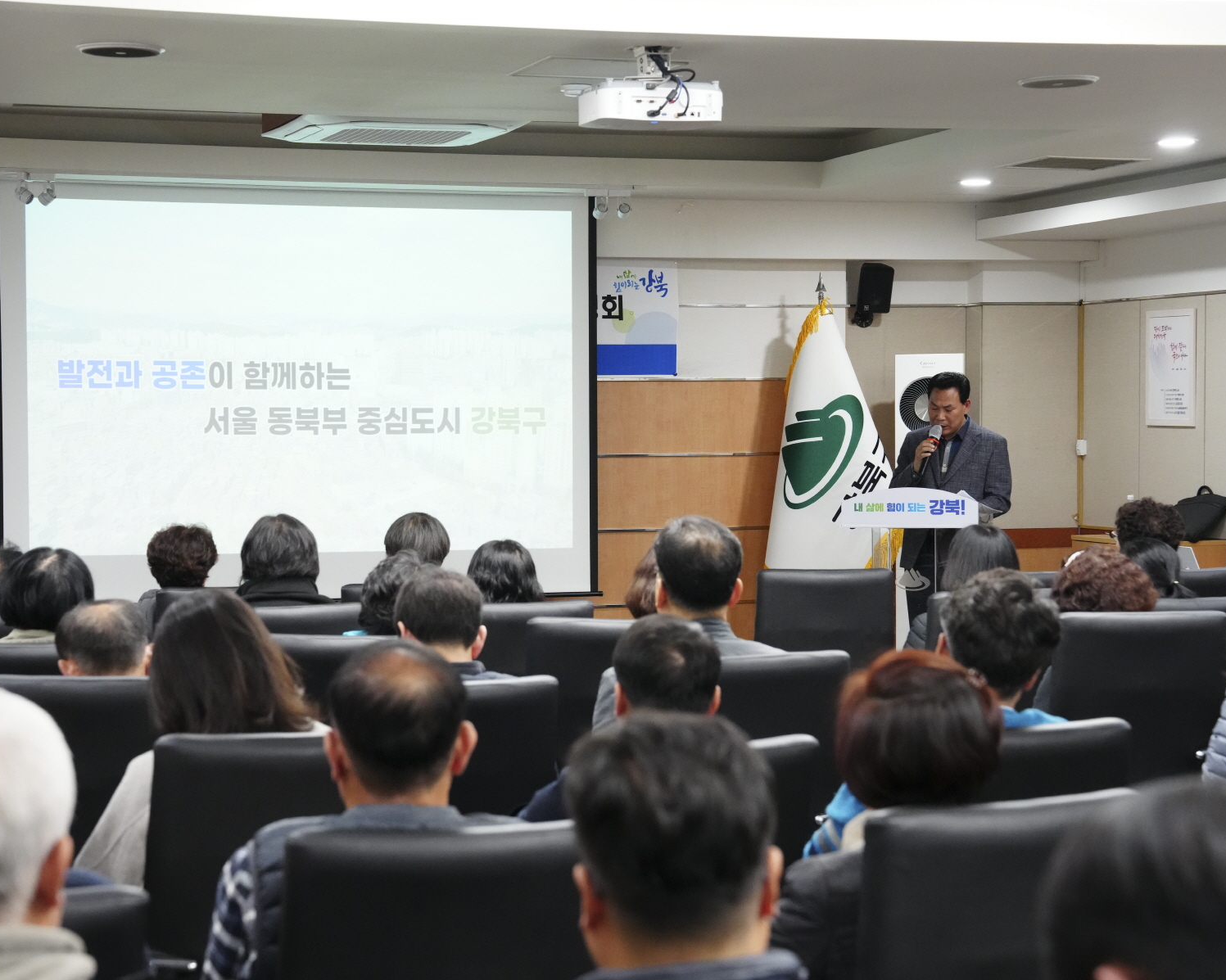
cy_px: 490
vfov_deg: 19.4
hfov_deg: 24.1
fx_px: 2866
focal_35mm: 79
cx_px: 521
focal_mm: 70
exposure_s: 1/160
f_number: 5.6
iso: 8000
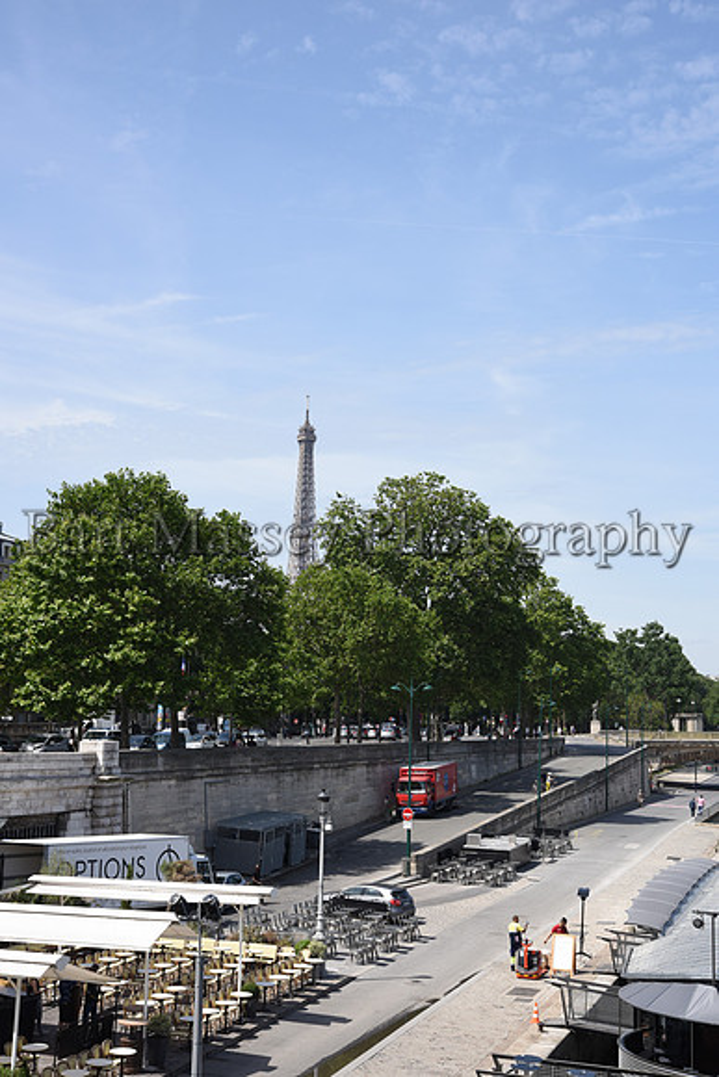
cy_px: 538
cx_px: 360
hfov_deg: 27.0
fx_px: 1497
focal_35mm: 50
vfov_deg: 39.6
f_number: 16
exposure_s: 1/200
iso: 320
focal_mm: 50
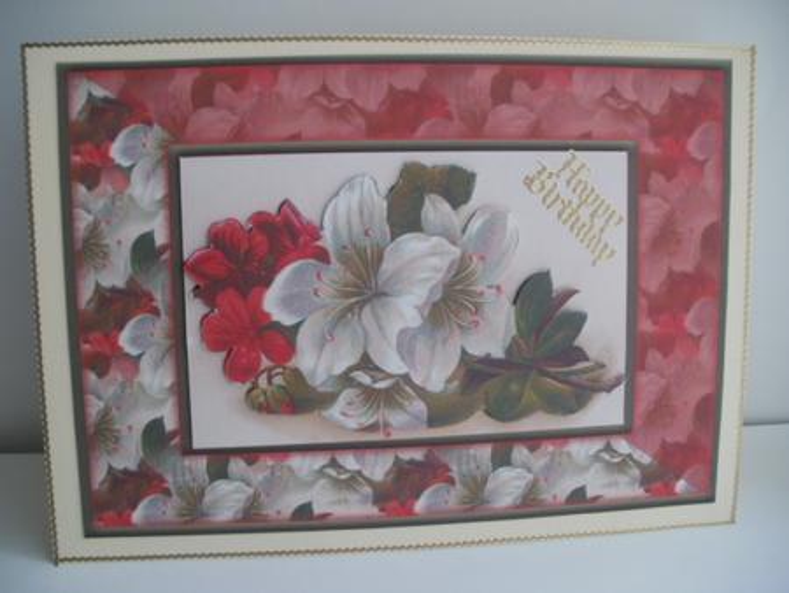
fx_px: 821
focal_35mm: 36
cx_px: 394
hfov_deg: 51.3
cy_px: 296
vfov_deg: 39.7
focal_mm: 6.3
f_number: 3.5
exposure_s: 1/50
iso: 100
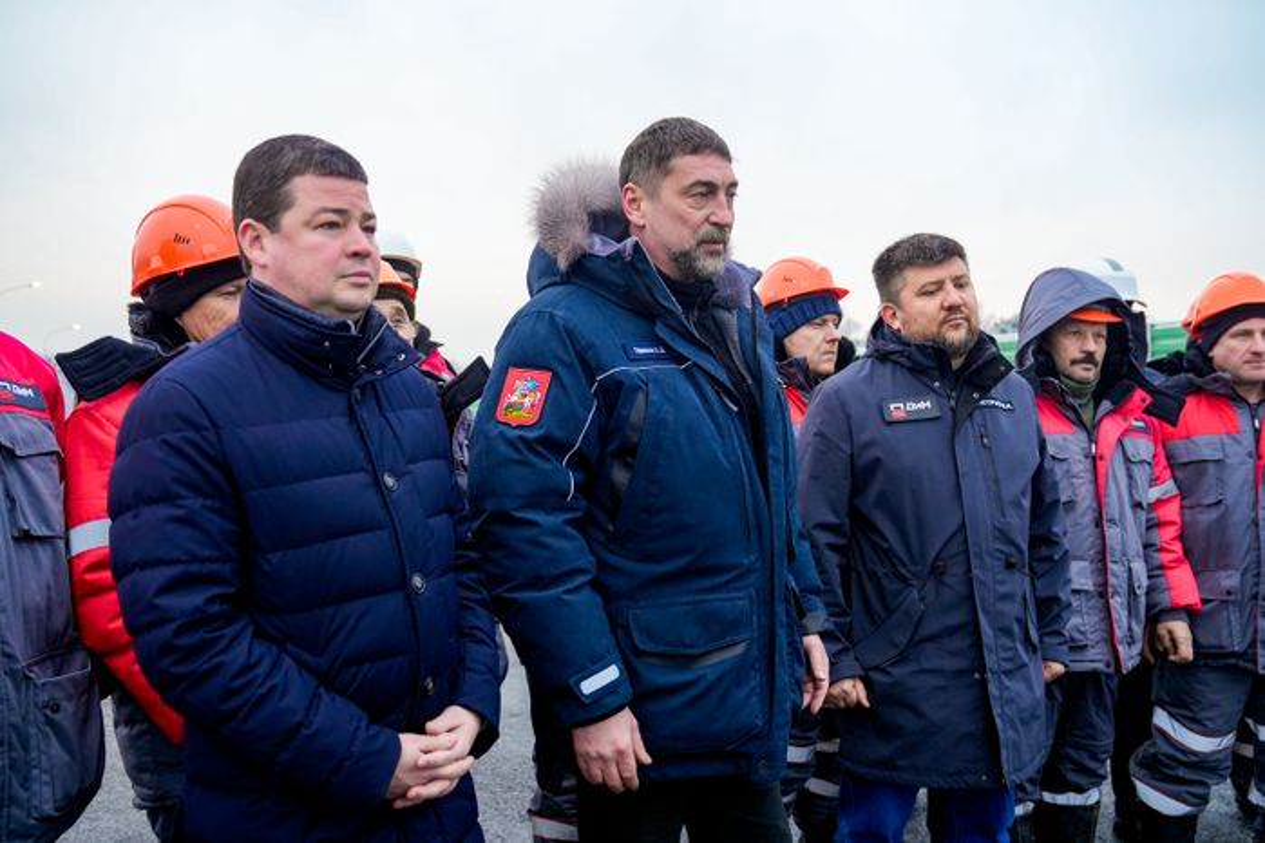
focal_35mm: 33
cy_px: 422
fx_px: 1159
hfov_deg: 57.2
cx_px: 632
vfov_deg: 40.0
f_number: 4.5
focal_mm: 33
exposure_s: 1/320
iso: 1000
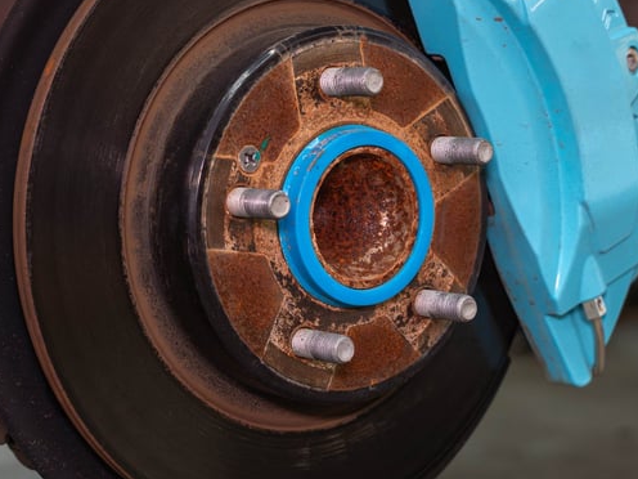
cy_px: 150
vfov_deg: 16.9
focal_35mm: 87
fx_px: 1602
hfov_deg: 22.5
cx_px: 270
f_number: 4
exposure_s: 1/200
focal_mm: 37.4
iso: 800
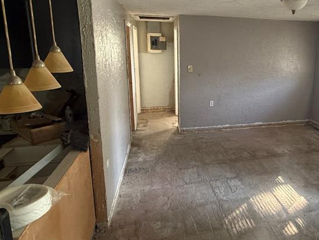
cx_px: 223
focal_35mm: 26
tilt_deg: -8.8
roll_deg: -0.8
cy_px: 89
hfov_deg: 64.7
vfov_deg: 52.5
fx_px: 240
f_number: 2.2
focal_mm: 2.22
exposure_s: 1/60
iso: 320
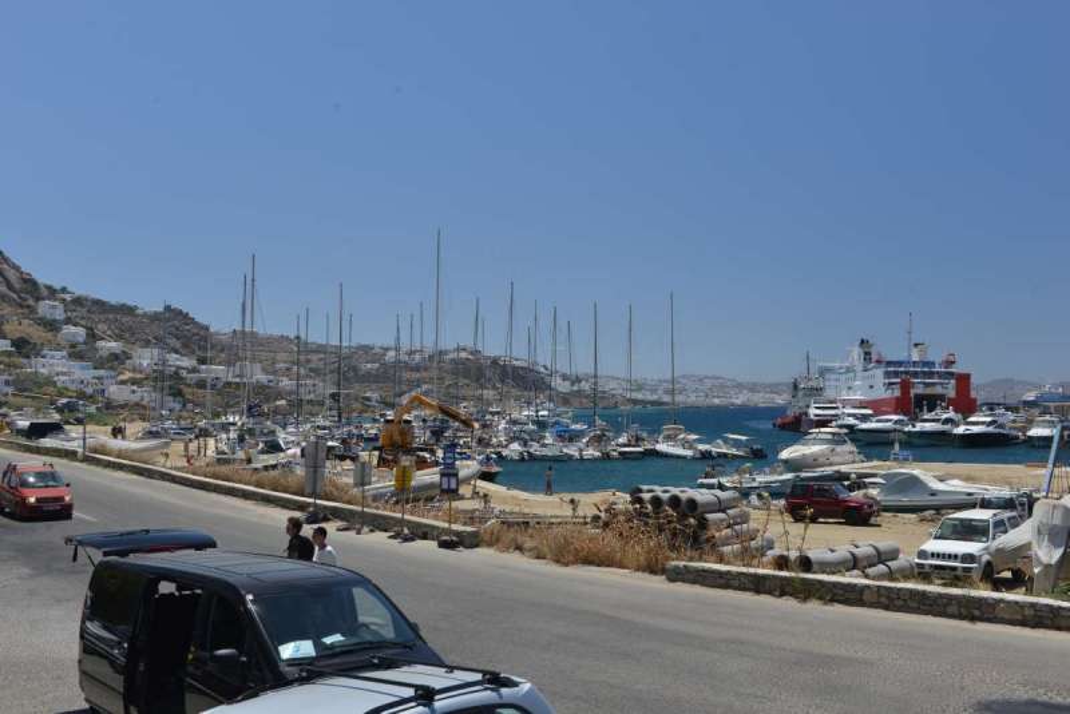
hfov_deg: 53.1
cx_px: 535
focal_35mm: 36
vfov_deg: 36.9
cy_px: 357
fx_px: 1070
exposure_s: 1/250
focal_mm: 36
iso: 200
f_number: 9
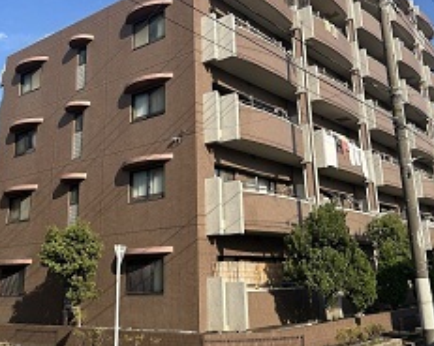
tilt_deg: +18.7
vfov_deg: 36.8
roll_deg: +2.6
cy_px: 110
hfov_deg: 45.9
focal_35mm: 40
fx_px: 513
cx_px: 213
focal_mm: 5.7
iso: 50
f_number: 1.5
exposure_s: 1/3077
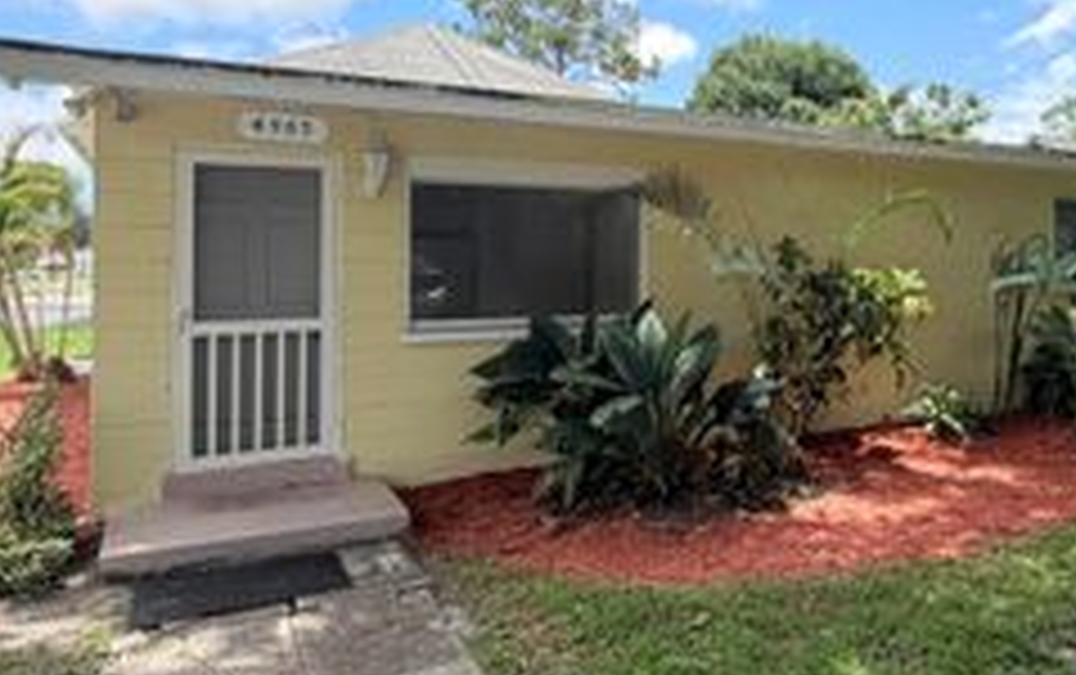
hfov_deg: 59.1
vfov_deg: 40.4
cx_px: 756
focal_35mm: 31
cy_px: 250
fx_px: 910
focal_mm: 2.22
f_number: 2.2
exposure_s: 1/770
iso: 32
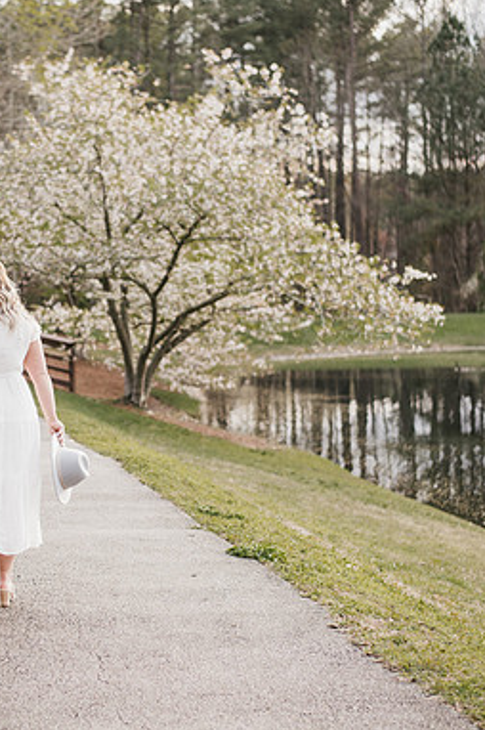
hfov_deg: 17.8
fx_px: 1539
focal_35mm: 76
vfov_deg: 26.7
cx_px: 97
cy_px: 366
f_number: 2.2
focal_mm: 50
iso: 125
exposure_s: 1/400
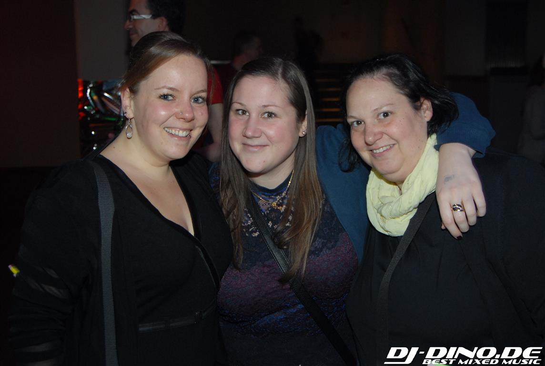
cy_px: 183
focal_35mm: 44
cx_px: 272
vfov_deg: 31.0
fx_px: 660
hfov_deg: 44.9
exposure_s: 1/6
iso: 400
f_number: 5.6
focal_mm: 29
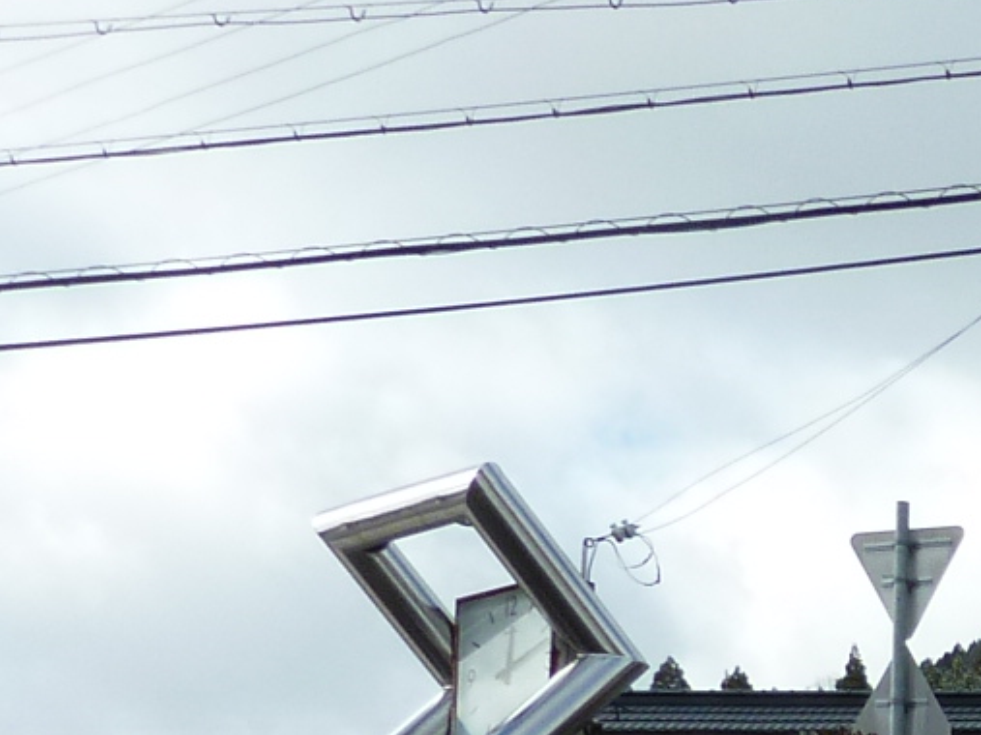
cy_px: 1211
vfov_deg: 13.5
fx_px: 2862
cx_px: 1935
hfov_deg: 15.6
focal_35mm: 101
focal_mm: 4.1
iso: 80
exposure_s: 1/400
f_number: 4.5
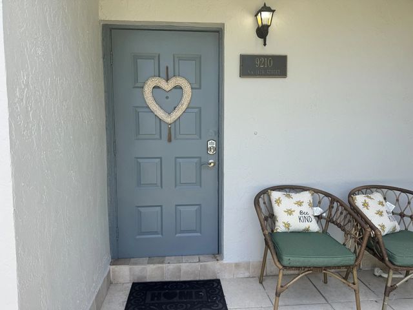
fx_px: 286
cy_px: 155
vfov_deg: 56.8
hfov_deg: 71.6
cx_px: 206
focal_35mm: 24
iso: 80
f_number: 1.78
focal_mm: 6.76
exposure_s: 1/739
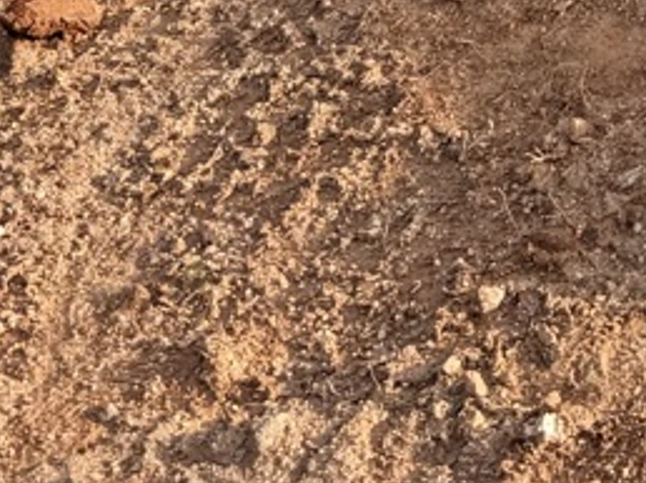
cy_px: -793
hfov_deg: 12.6
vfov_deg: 8.7
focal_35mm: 149
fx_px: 2778
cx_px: 951
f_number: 1.78
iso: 80
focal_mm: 6.76
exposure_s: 1/3145
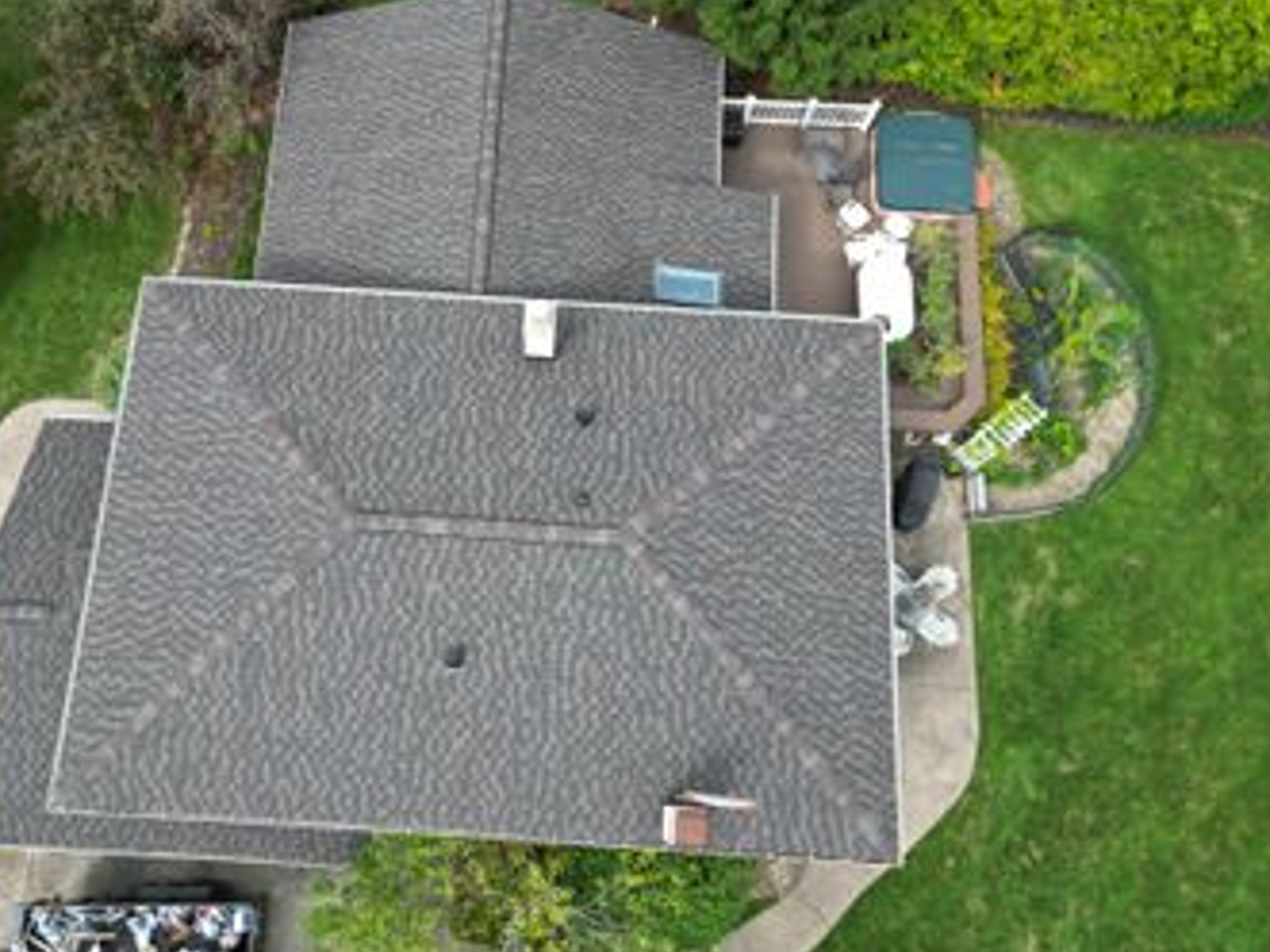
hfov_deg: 61.4
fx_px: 1064
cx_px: 541
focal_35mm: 29
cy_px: 434
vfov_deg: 48.1
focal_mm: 6.72
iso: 100
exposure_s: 1/640
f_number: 1.7
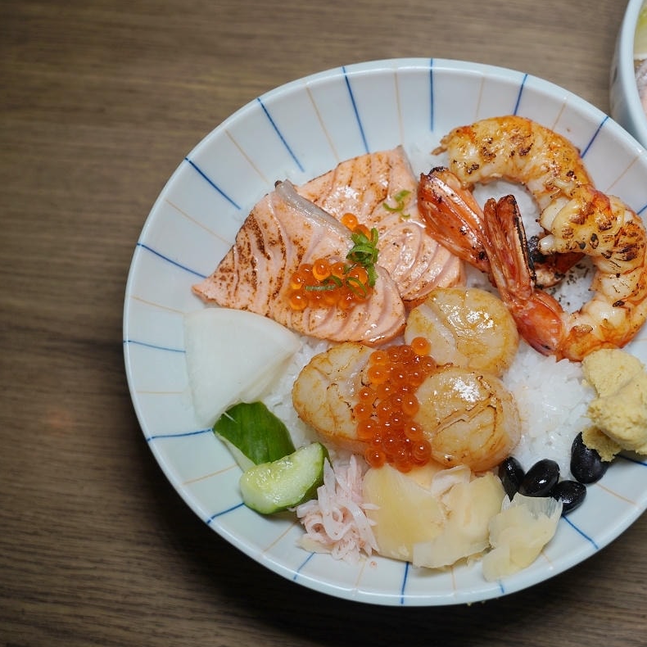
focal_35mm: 40
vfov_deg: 41.9
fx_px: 846
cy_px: 326
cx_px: 411
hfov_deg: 41.5
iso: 125
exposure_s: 1/60
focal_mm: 31
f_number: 4
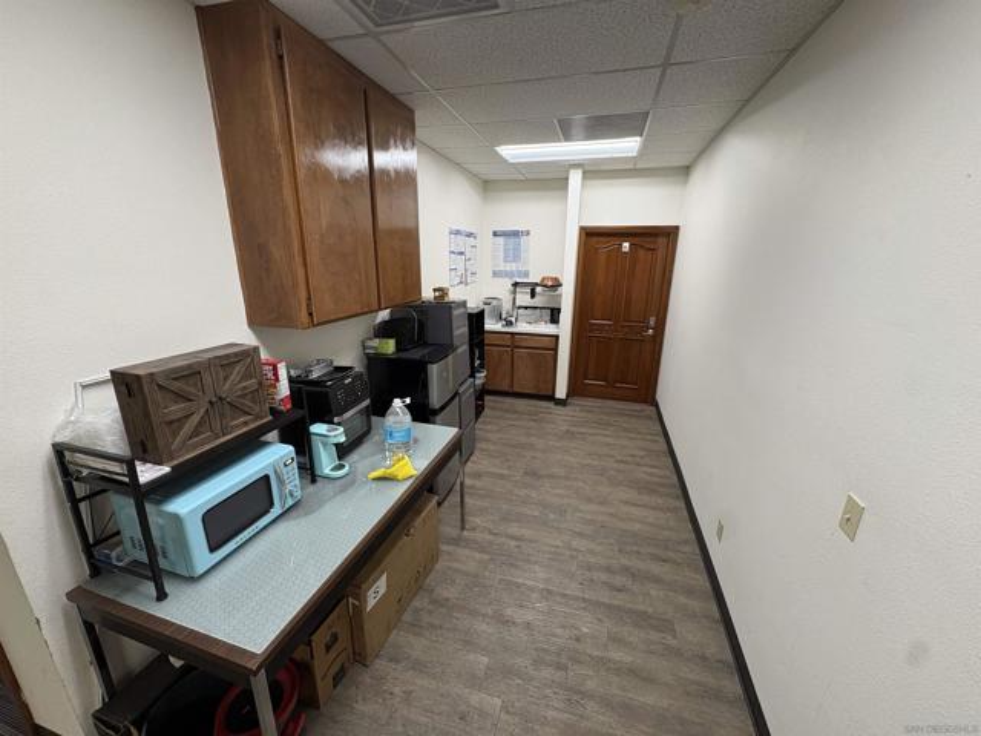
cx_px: 490
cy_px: 368
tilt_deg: -16.1
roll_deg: -1.1
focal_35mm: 14
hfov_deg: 102.1
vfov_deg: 85.7
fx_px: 397
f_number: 2.2
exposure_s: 1/60
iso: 200
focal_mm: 2.22
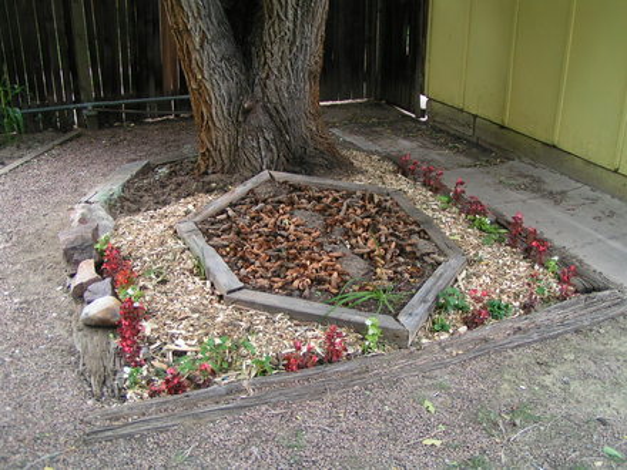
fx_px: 688
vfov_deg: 37.7
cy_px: 235
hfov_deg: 49.0
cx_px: 314
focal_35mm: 38
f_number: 3.5
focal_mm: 5.8
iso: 50
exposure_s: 1/60
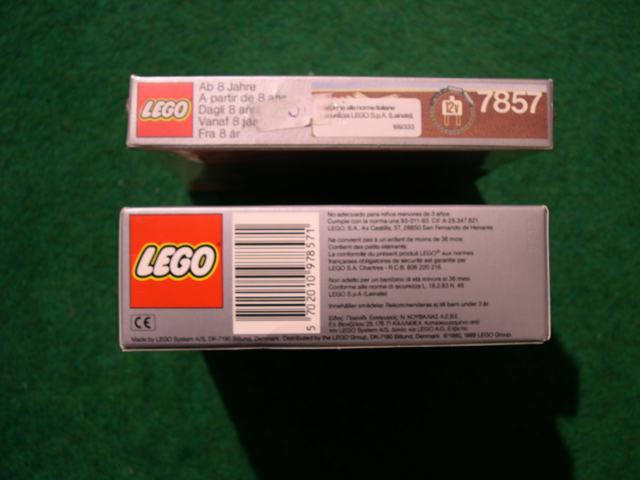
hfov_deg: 49.0
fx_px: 703
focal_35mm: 38
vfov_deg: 37.7
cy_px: 240
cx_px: 320
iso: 107
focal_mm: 8
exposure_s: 1/4.9
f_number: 2.8
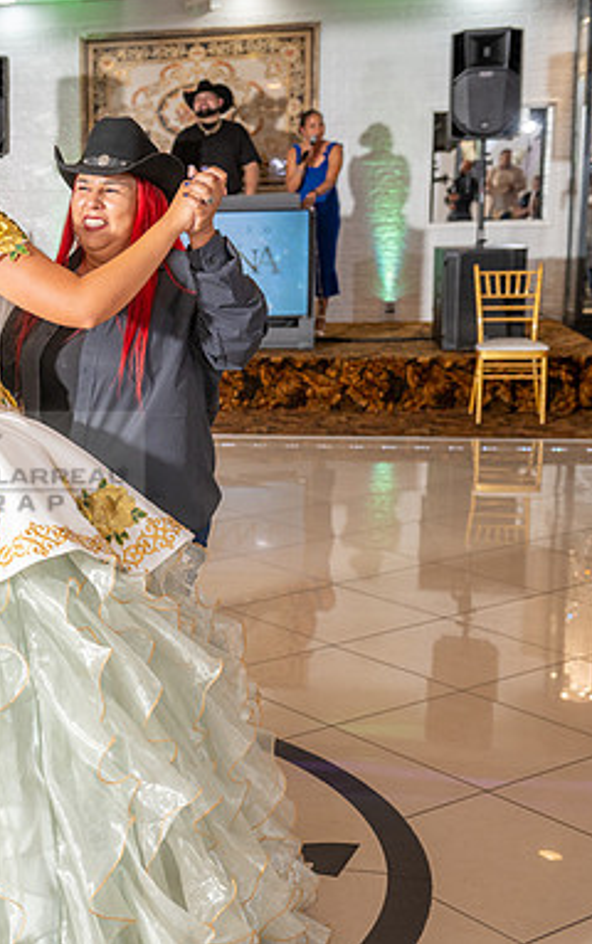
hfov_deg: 22.6
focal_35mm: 54
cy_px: 470
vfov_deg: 37.5
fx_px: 1391
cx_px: -64
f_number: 4
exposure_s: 1/200
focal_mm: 35
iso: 500
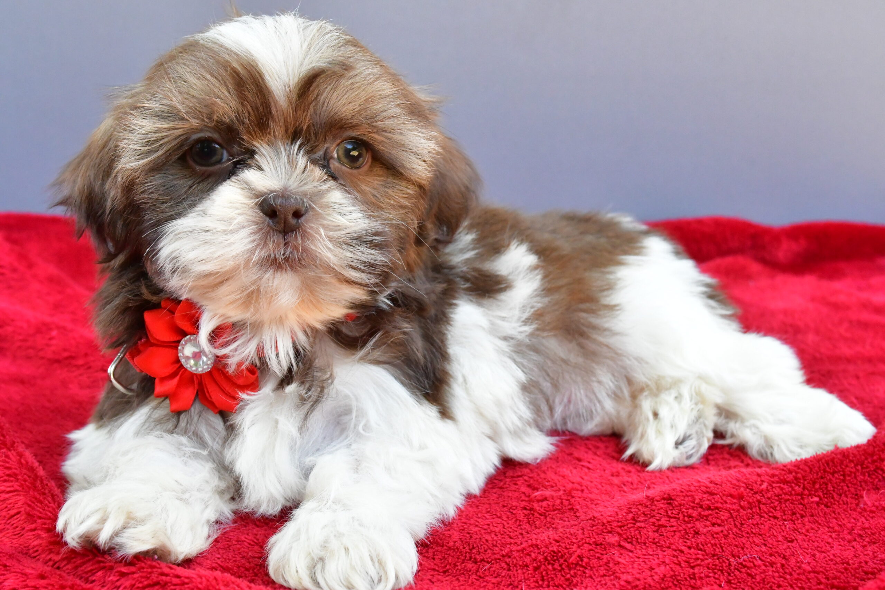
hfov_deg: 46.4
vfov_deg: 31.9
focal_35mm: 42
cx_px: 442
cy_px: 295
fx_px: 1032
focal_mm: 28
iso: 5000
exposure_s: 1/320
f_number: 10
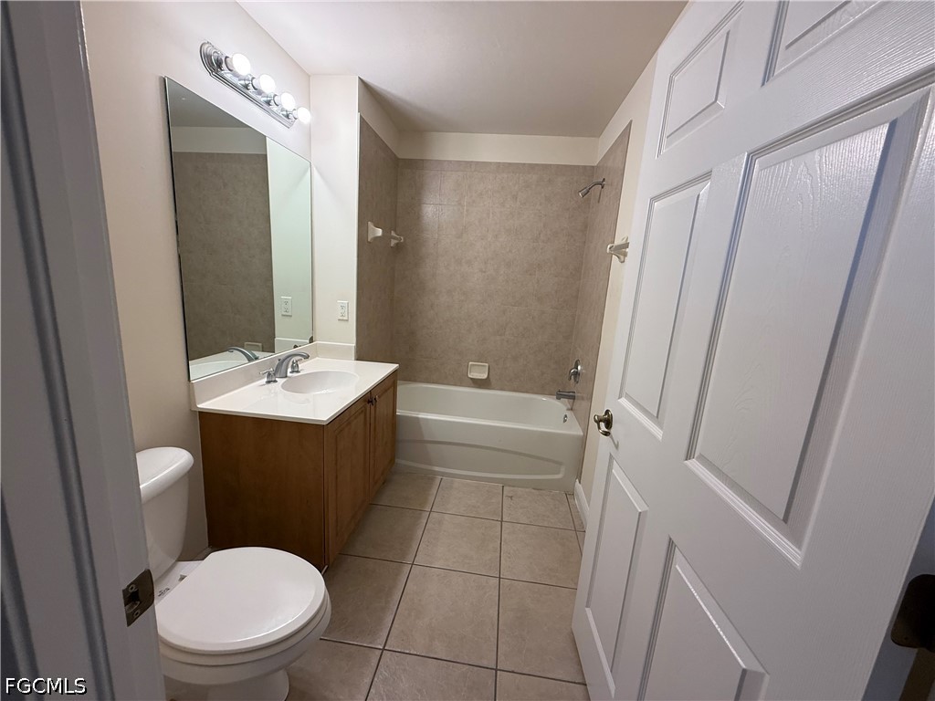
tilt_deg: -10.4
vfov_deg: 85.7
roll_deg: -4.3
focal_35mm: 14
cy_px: 350
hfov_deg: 102.1
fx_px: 378
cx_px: 468
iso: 200
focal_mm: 2.22
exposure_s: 1/120
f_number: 2.2
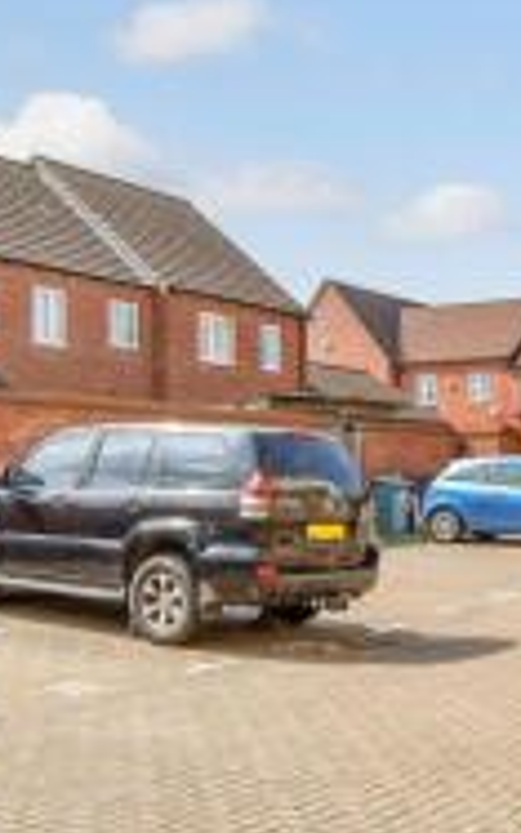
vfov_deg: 50.4
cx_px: 427
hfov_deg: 31.8
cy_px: 439
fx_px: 885
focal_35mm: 39
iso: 160
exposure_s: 1/320
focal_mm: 10
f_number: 8
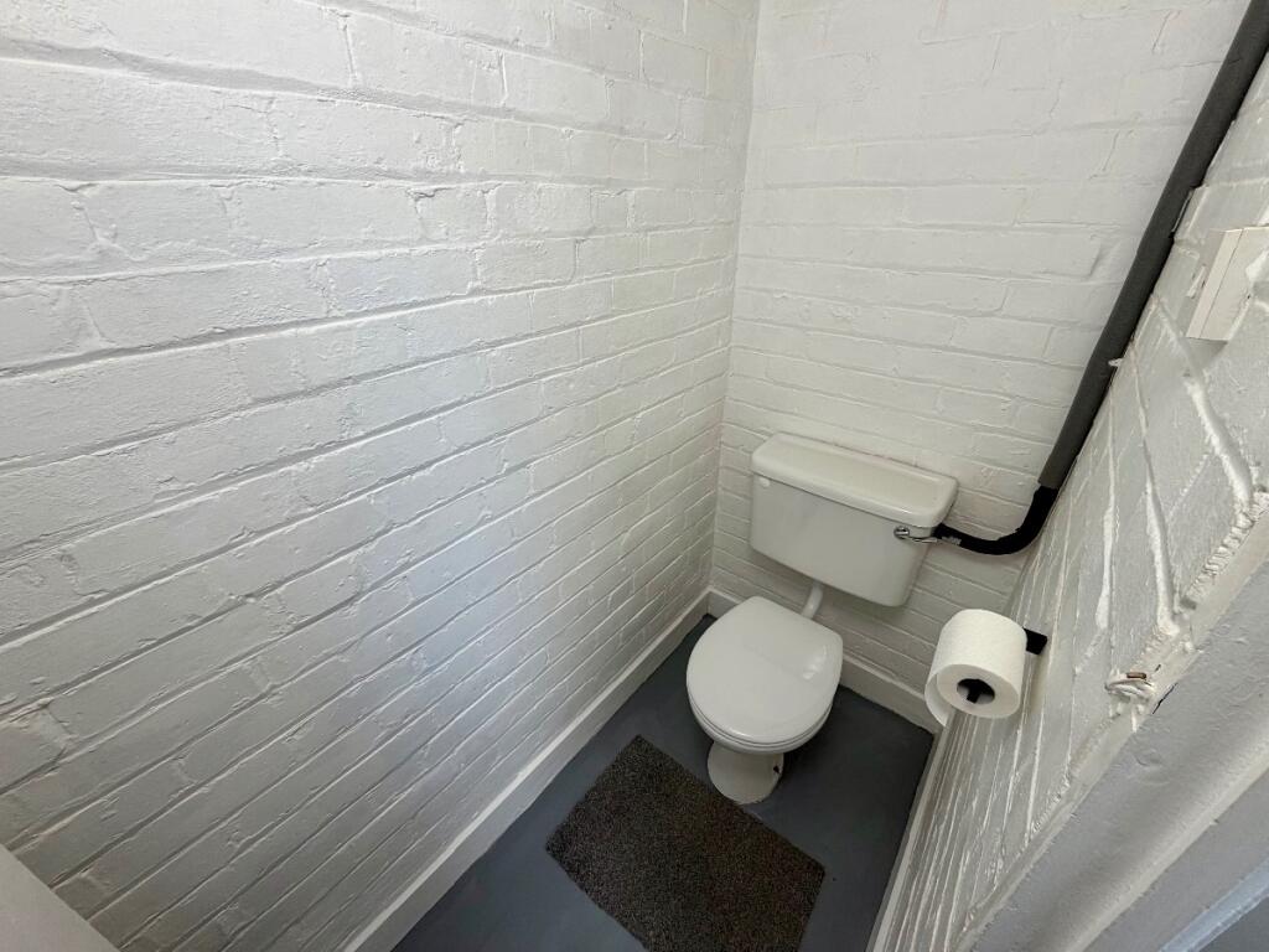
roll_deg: +0.2
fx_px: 513
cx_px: 634
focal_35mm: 14
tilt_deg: -30.1
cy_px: 476
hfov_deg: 102.1
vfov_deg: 85.7
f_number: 2.2
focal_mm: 2.22
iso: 40
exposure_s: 1/126
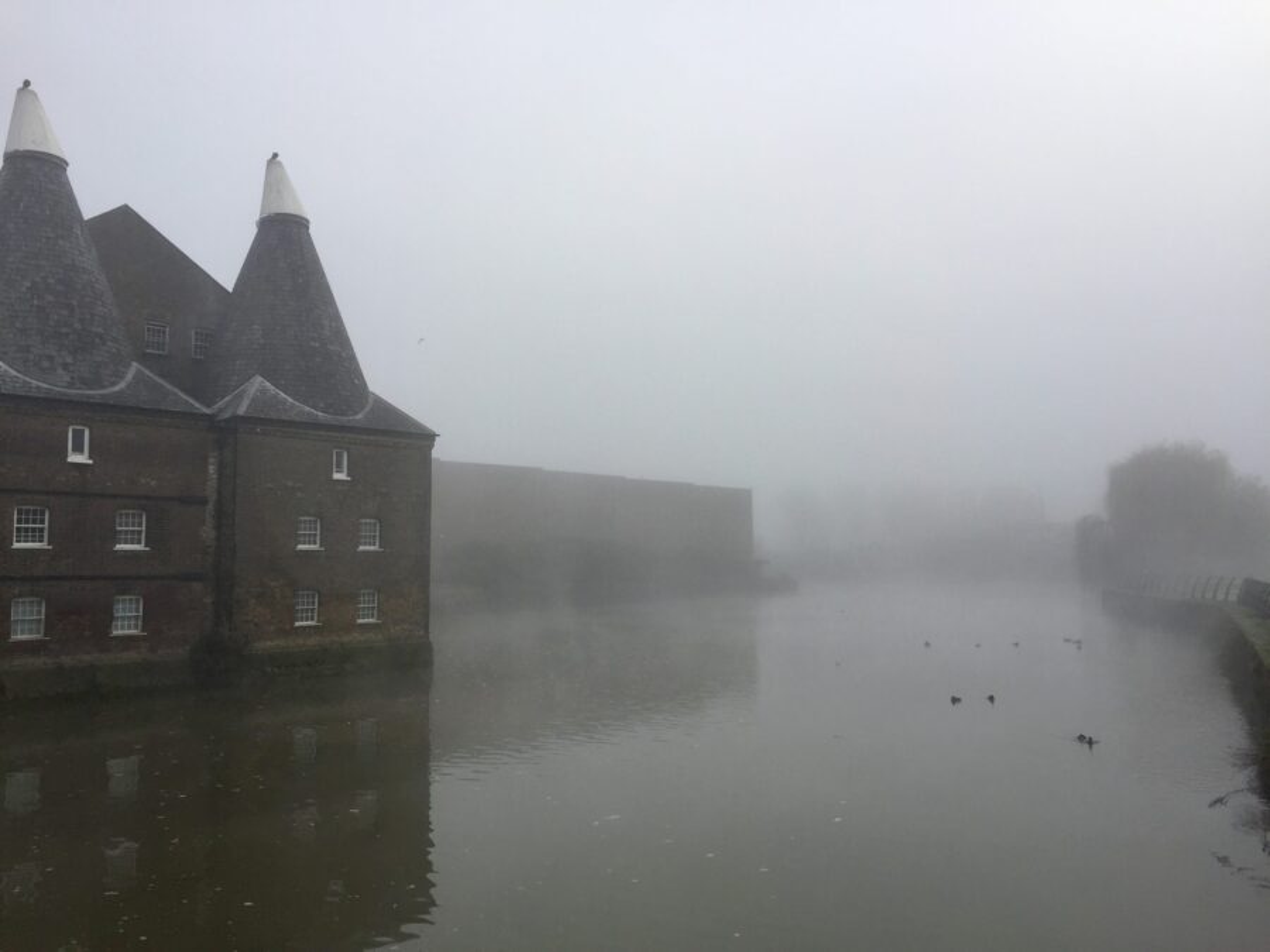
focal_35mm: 29
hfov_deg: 61.7
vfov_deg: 48.2
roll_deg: +0.9
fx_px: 1064
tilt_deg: +4.3
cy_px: 476
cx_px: 635
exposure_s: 1/1041
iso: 32
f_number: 2.2
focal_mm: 4.15
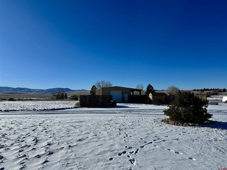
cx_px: 114
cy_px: 85
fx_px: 157
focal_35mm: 24
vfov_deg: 56.8
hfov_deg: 71.6
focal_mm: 6.86
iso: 80
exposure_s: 1/12048
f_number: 1.78
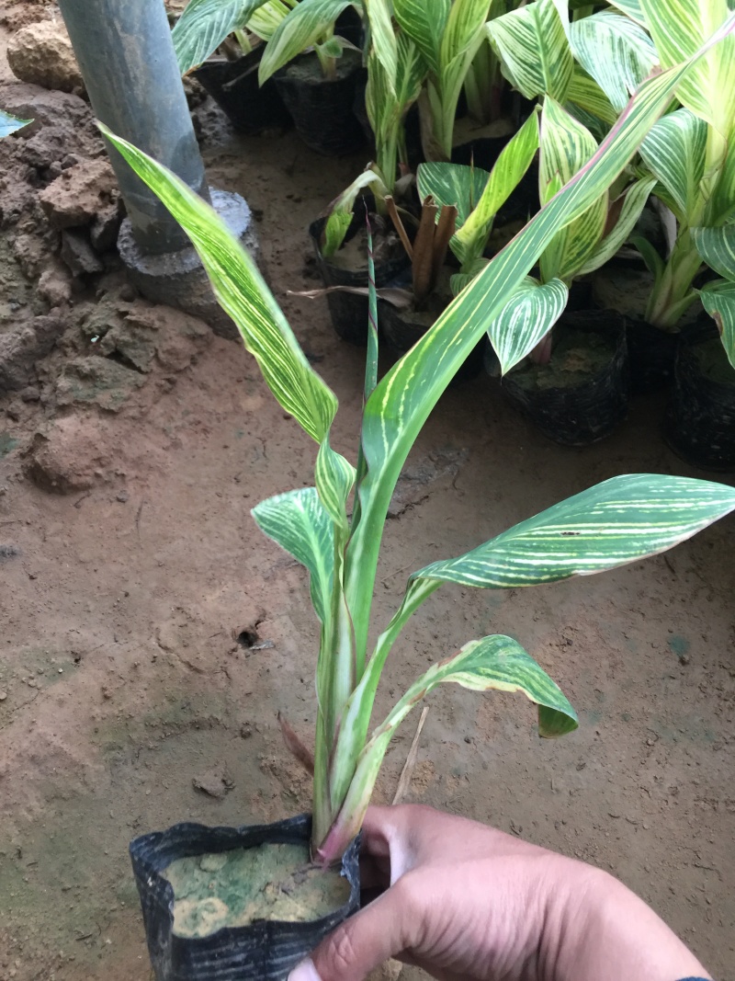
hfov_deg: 48.2
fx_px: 821
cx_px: 368
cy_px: 490
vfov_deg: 61.7
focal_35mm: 29
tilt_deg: -56.3
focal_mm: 4.15
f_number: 2.2
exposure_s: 1/17
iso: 80
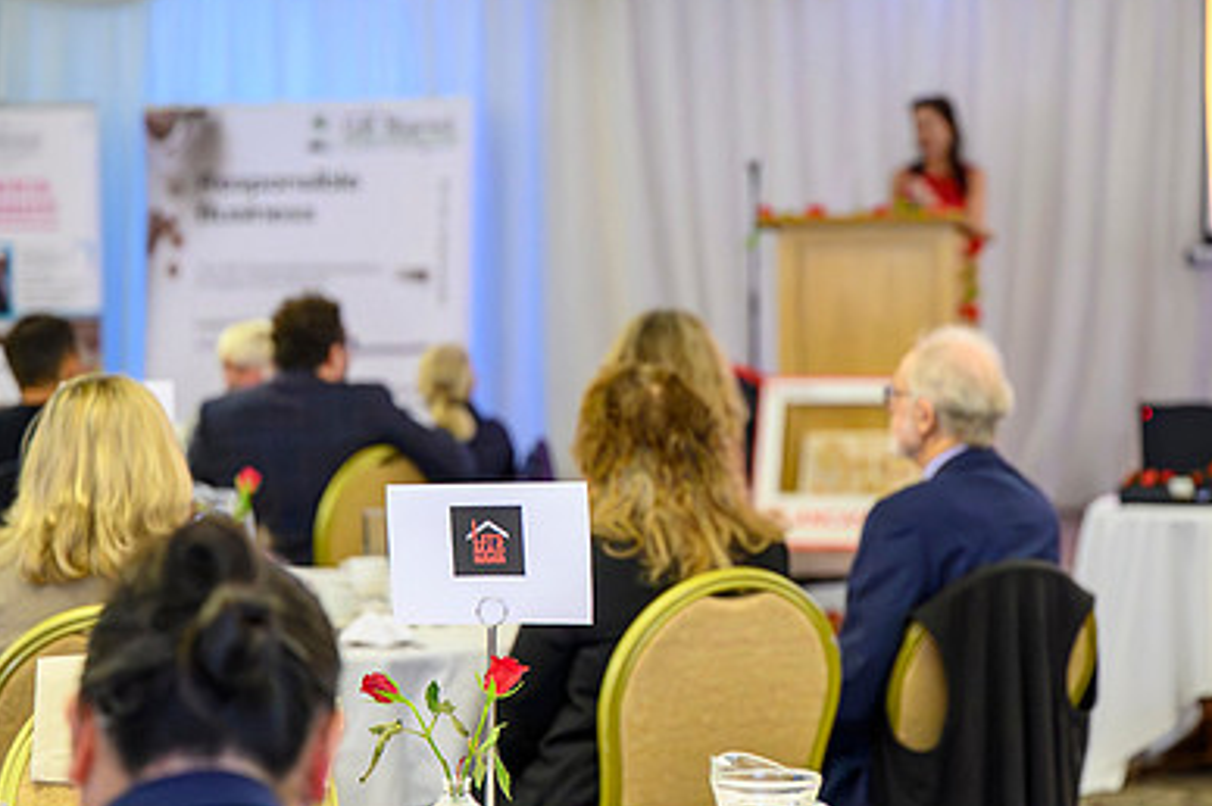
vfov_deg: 12.9
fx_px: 3566
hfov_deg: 19.2
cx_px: 800
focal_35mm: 106
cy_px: 381
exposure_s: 1/200
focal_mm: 70
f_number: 2.8
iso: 12800
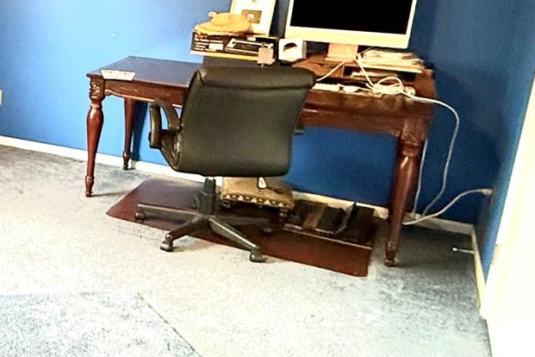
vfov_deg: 27.9
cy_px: 119
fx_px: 713
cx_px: -118
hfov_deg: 33.1
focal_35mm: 48
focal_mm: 2.22
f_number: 2.2
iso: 320
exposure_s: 1/60
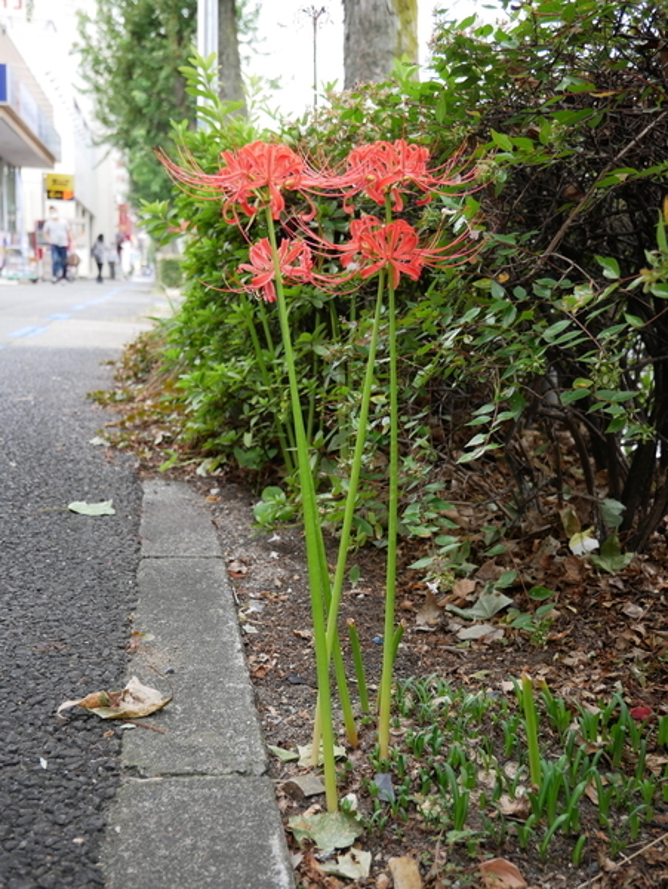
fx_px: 925
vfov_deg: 51.3
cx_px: 334
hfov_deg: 39.7
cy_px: 444
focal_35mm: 36
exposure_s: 1/60
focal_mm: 18
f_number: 3.9
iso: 200
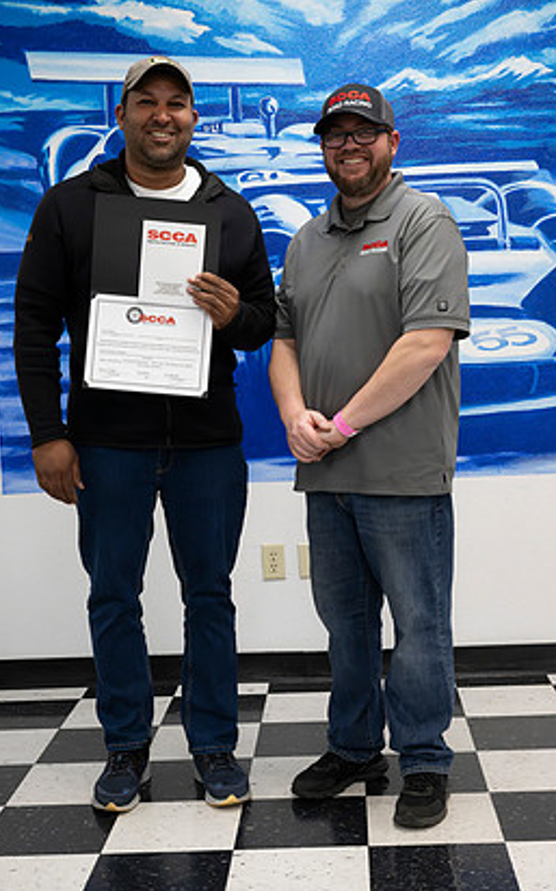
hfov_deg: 26.3
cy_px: 448
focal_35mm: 49
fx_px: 1190
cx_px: 296
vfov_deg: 41.1
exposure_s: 1/250
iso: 8000
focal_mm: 44
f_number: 7.1
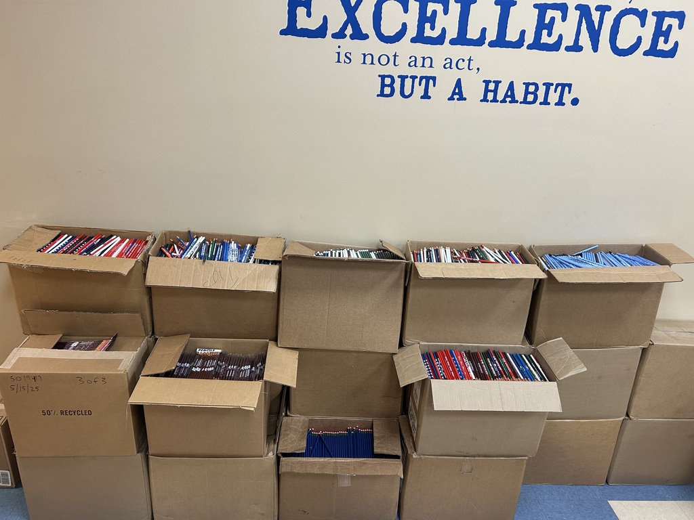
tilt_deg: -21.3
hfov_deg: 67.3
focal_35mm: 26
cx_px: 347
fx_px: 521
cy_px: 260
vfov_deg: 53.1
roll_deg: -2.5
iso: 125
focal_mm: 5.7
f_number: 1.5
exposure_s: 1/120
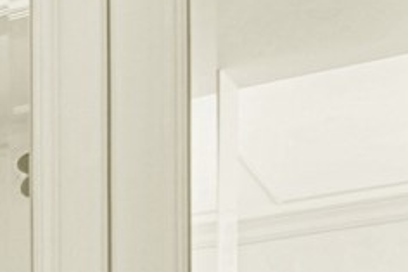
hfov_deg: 9.7
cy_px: 570
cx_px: -998
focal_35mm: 115
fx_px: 1302
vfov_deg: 10.7
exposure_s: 1/30
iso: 500
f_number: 8
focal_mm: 16
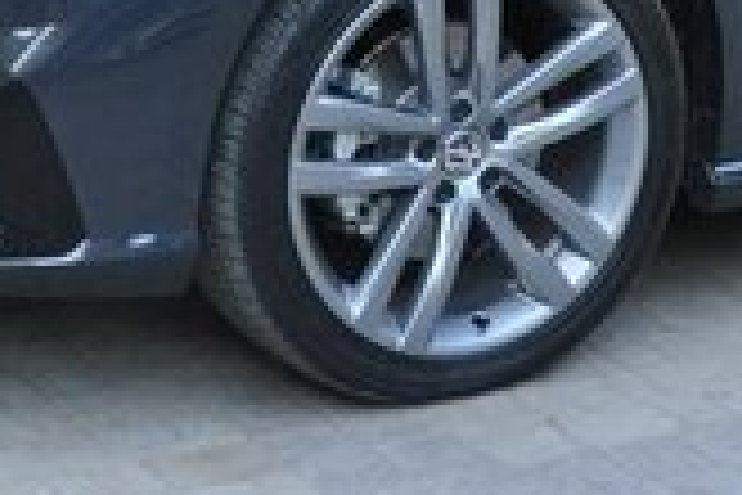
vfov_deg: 8.5
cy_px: -333
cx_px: 832
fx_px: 3215
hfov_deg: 12.9
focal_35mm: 156
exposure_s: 1/60
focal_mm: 26
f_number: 8
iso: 800
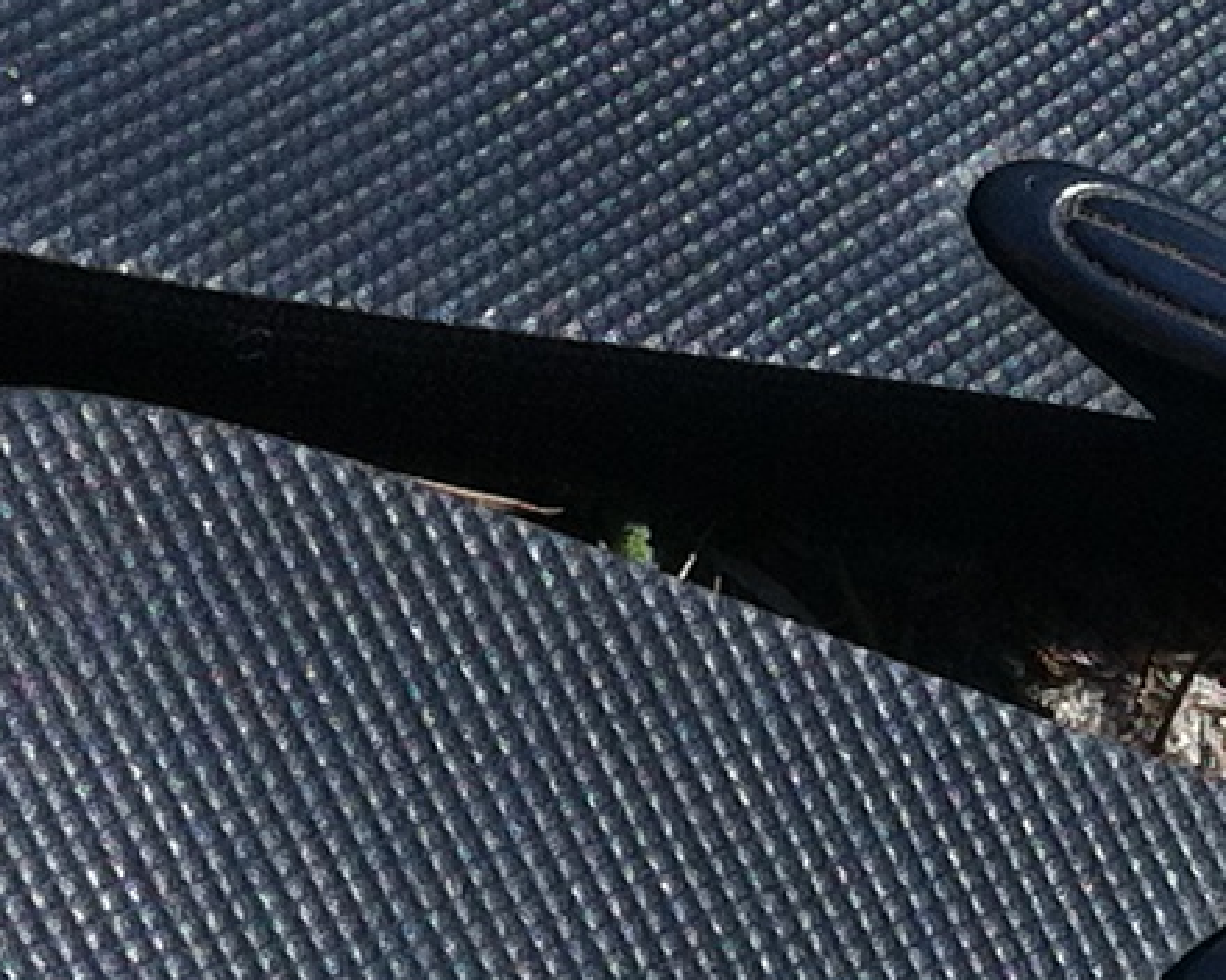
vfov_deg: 7.7
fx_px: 7293
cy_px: 994
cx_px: 2051
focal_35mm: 201
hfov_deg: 9.3
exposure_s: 1/1077
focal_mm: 3.85
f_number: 2.8
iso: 80
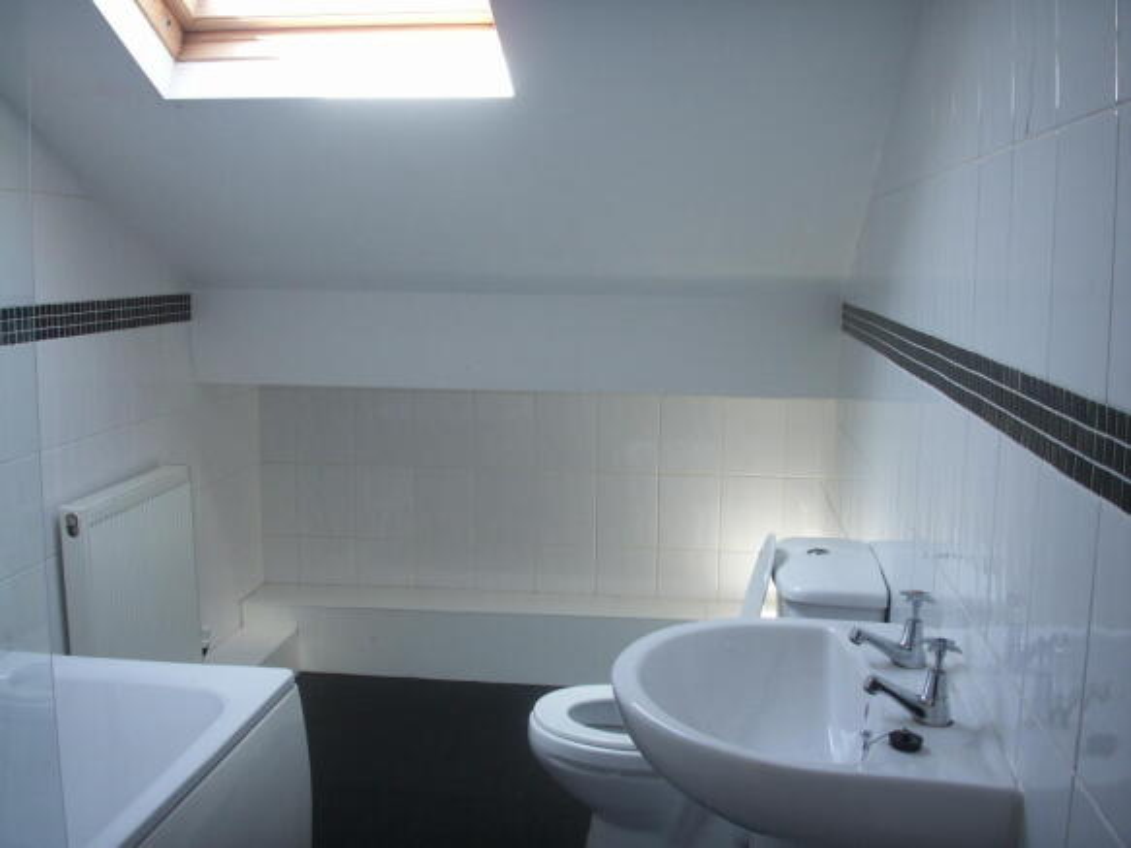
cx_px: 566
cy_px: 424
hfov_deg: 50.1
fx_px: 1209
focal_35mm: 37
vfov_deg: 38.7
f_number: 3.5
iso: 64
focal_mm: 7.7
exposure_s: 1/40
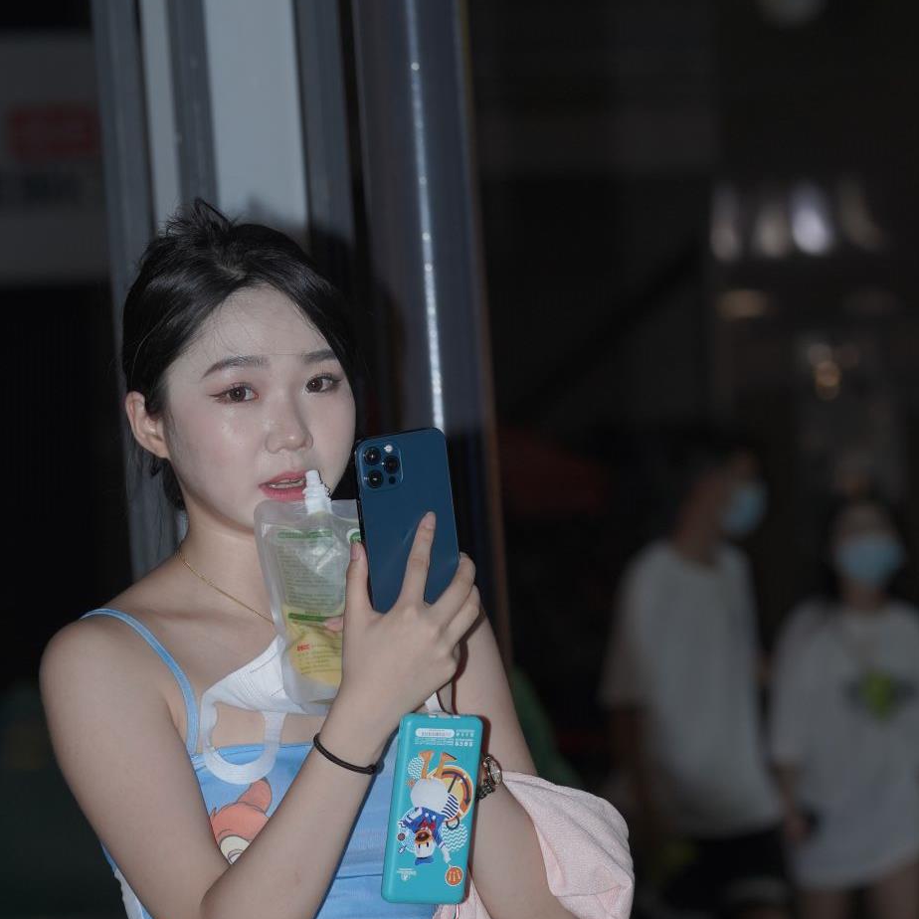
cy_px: 1232
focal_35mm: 354
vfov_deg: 4.9
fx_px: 10633
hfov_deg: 4.9
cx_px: 323
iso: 400
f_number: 5
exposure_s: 1/200
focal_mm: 135
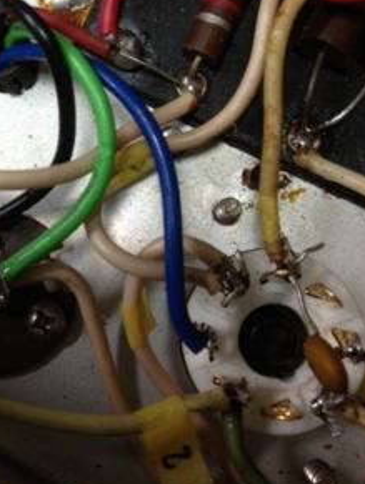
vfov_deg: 37.1
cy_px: 163
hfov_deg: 28.3
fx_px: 715
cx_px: 105
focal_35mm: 51
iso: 64
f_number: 2.4
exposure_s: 1/20
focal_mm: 4.13
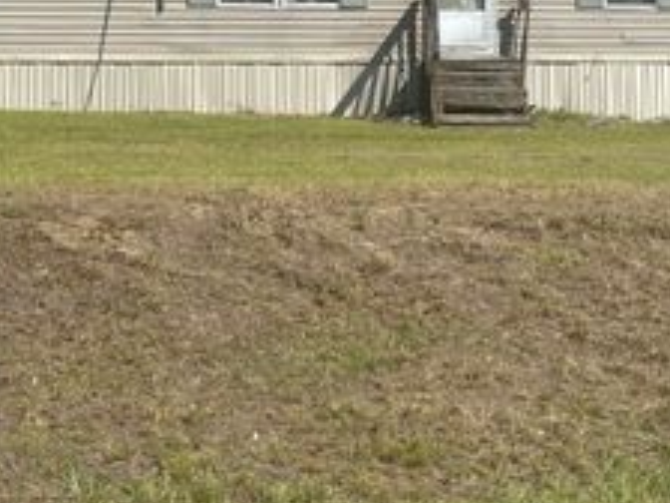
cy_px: 106
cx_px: 571
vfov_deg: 13.8
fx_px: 2071
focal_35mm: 107
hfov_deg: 18.2
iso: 64
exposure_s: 1/4367
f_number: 1.78
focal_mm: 6.86
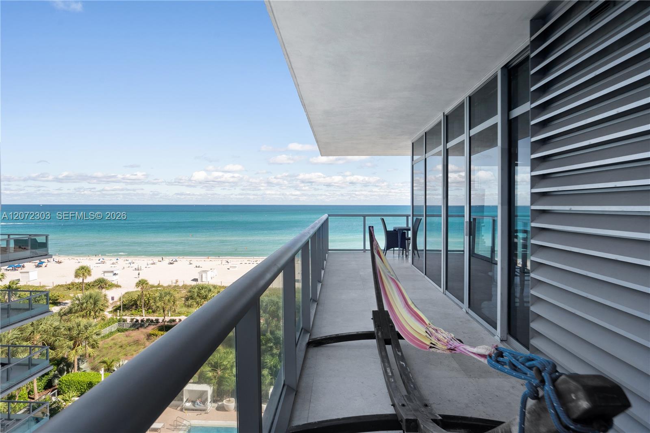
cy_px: 216
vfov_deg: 67.4
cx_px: 325
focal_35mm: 18
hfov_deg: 90.0
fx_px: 325
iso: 400
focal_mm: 18
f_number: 8
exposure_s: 1/125
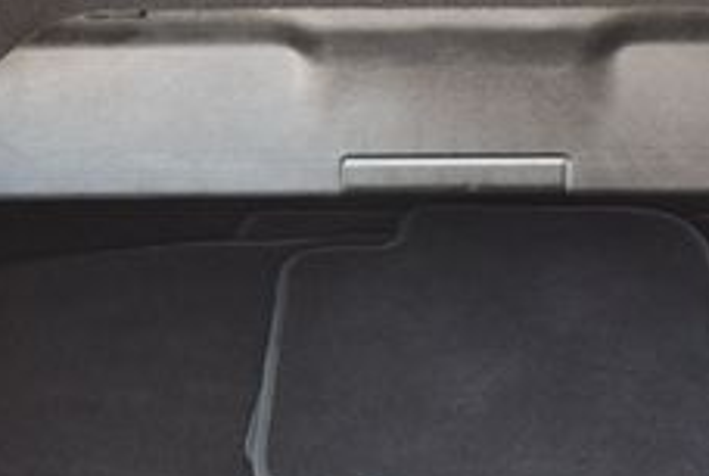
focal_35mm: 101
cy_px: 240
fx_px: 1993
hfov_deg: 20.1
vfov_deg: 13.6
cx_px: 432
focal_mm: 18
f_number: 3.5
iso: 800
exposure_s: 1/250
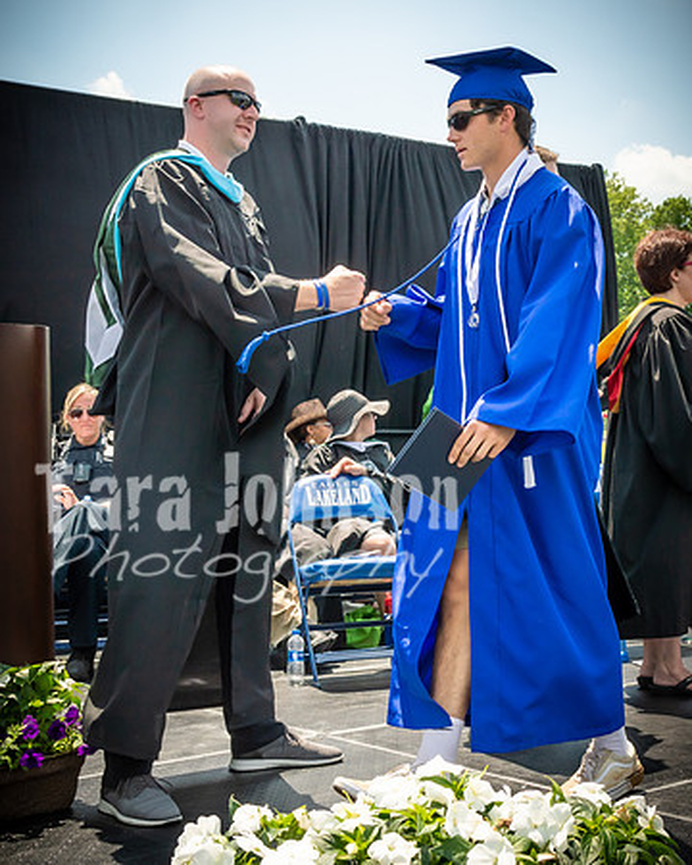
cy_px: 389
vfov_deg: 33.6
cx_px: 495
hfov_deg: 26.9
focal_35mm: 56
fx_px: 1433
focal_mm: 24
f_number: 7.1
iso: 200
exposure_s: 1/800
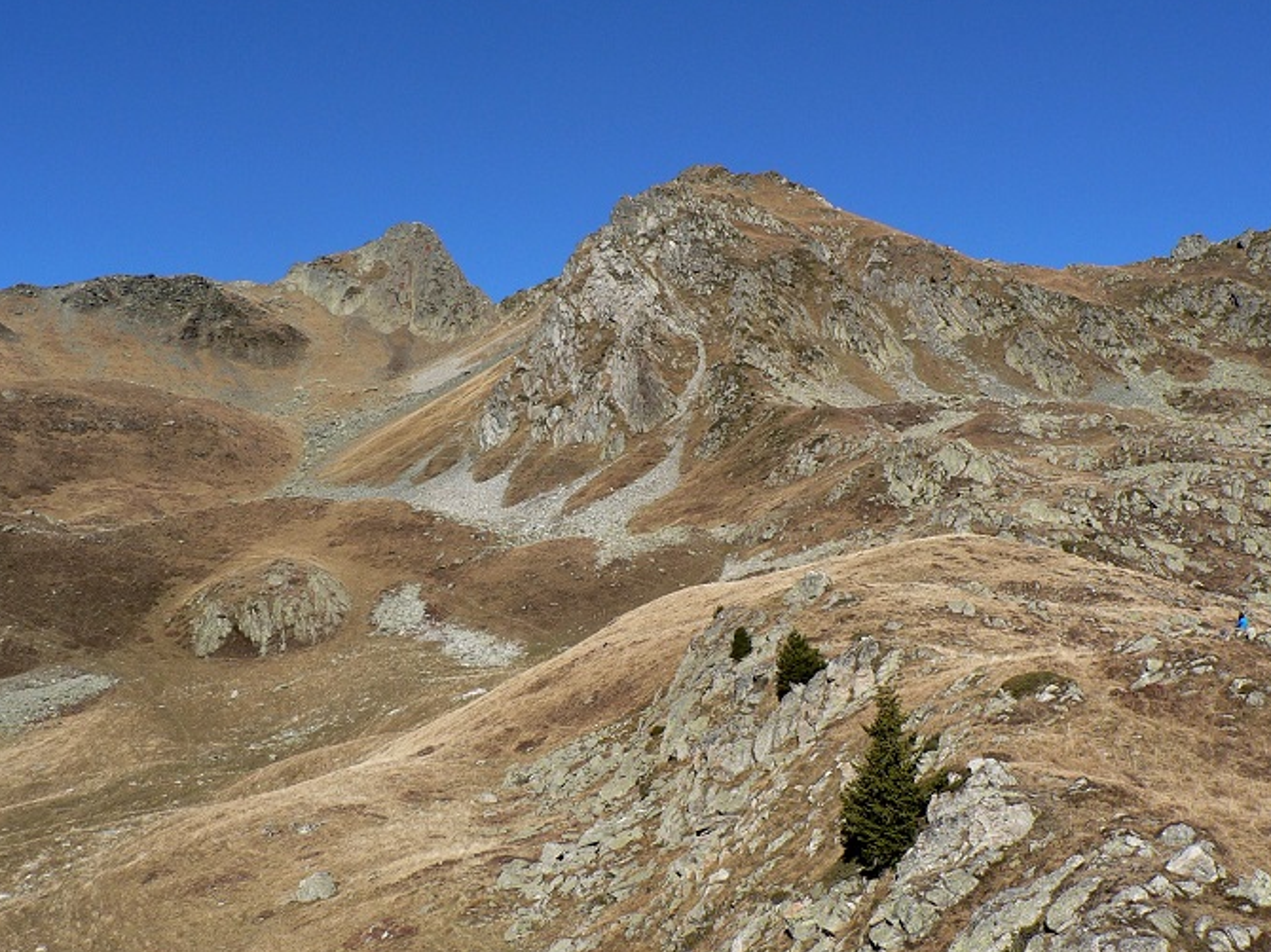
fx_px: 1578
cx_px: 632
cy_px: 451
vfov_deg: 33.6
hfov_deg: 43.9
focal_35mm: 43
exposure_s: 1/400
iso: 80
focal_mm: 6
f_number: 5
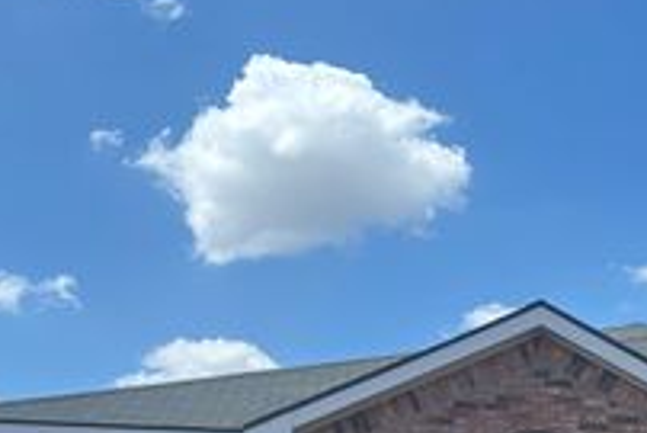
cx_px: 634
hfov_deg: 28.4
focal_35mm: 67
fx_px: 1205
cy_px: 508
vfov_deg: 19.3
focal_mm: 5.96
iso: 50
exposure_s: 1/3106
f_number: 1.6
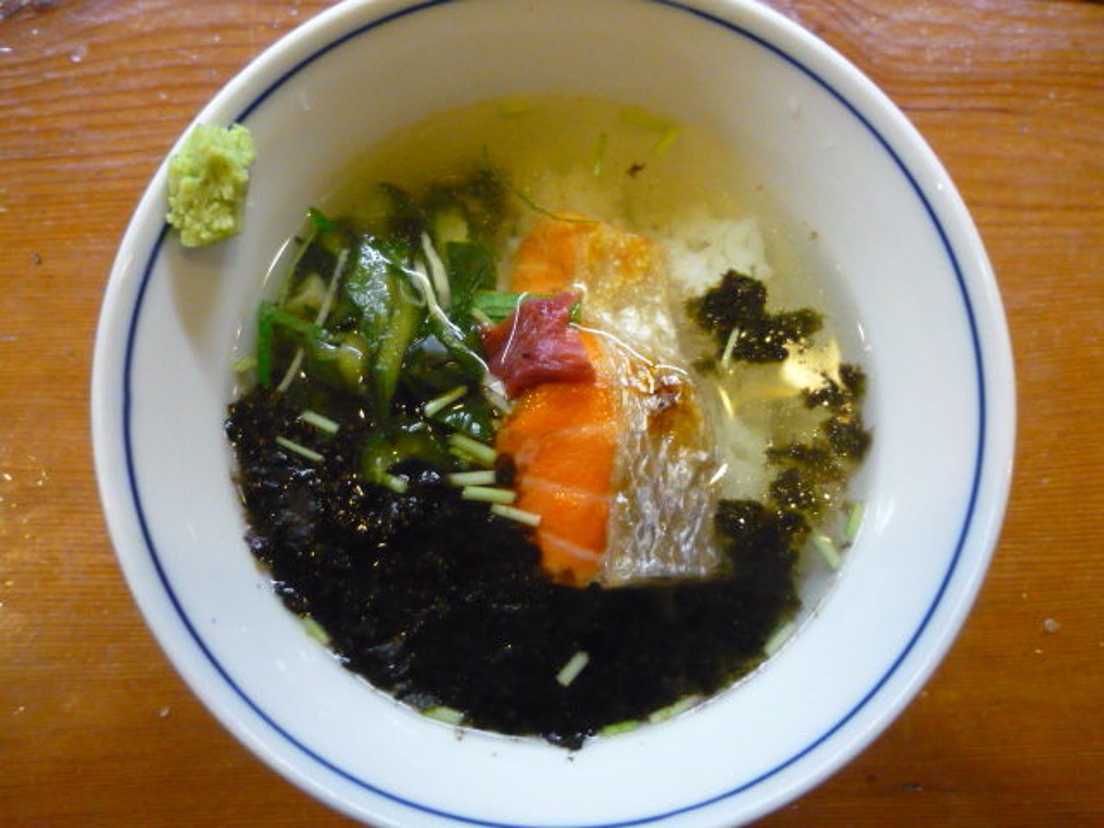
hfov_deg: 55.4
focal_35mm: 33
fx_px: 1052
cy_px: 414
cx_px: 552
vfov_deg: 42.9
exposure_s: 1/40
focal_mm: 5.5
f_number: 2.8
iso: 800
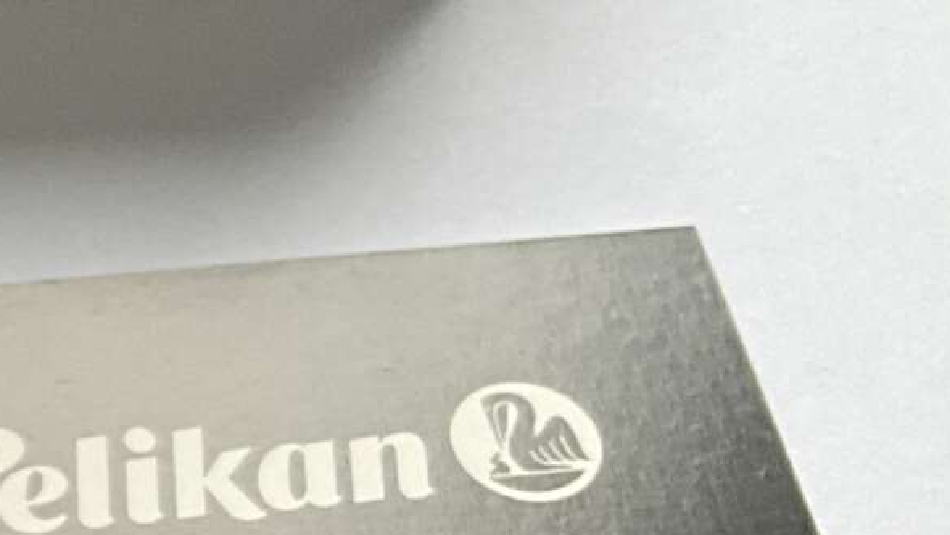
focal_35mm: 137
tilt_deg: -61.0
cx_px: -886
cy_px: 748
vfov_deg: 8.7
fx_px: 3451
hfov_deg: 13.6
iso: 64
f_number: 1.8
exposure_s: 1/122
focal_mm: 3
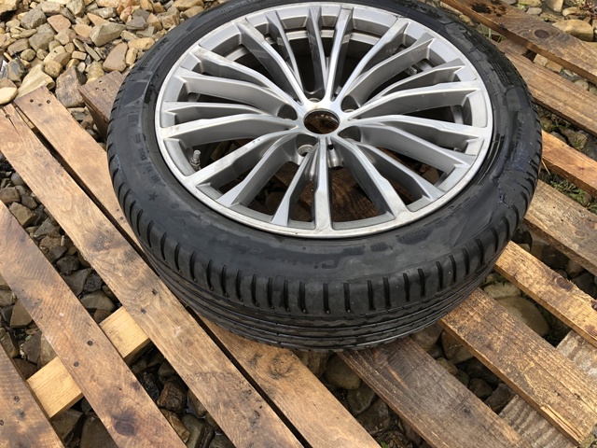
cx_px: 298
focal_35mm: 28
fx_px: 483
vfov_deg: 49.7
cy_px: 224
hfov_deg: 63.4
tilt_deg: -56.8
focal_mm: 4
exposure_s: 1/245
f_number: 1.8
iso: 20
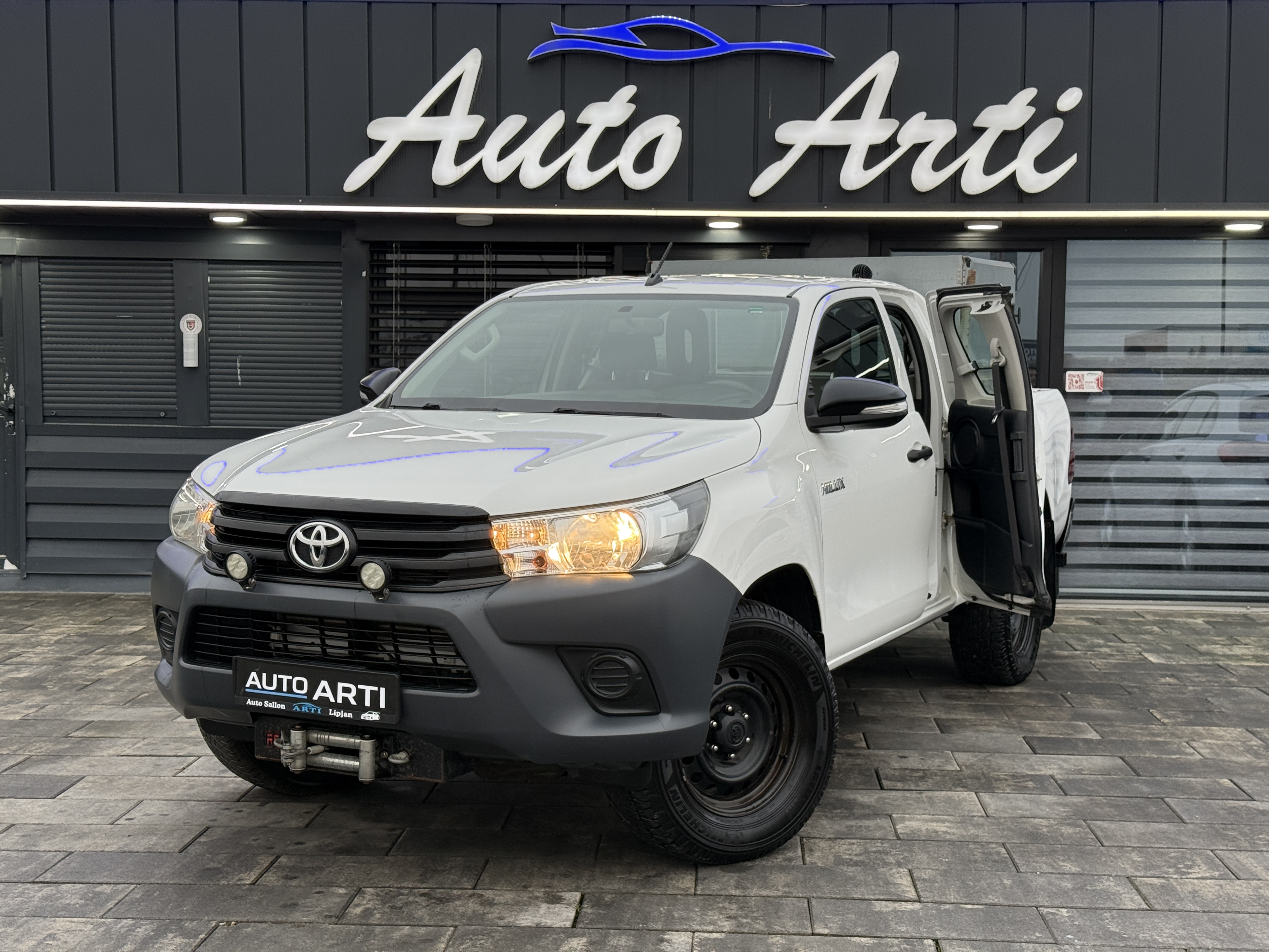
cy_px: 476
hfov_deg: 39.7
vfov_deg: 30.3
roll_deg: -0.8
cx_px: 634
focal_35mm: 48
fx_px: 1760
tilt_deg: -2.7
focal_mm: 6.76
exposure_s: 1/124
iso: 50
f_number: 1.78
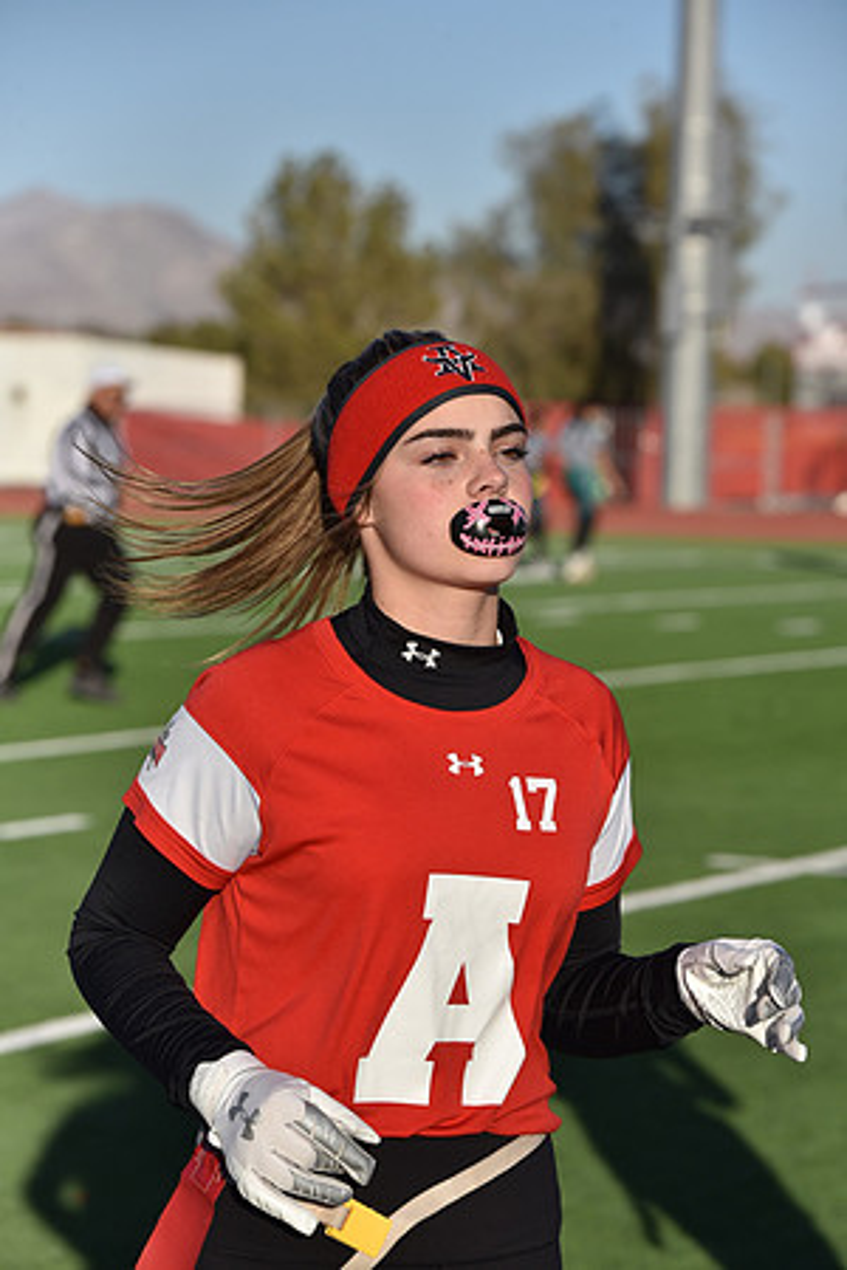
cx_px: 424
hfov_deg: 9.8
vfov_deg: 14.7
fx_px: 4940
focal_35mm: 140
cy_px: 635
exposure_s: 1/4000
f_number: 5.6
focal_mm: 140
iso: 800
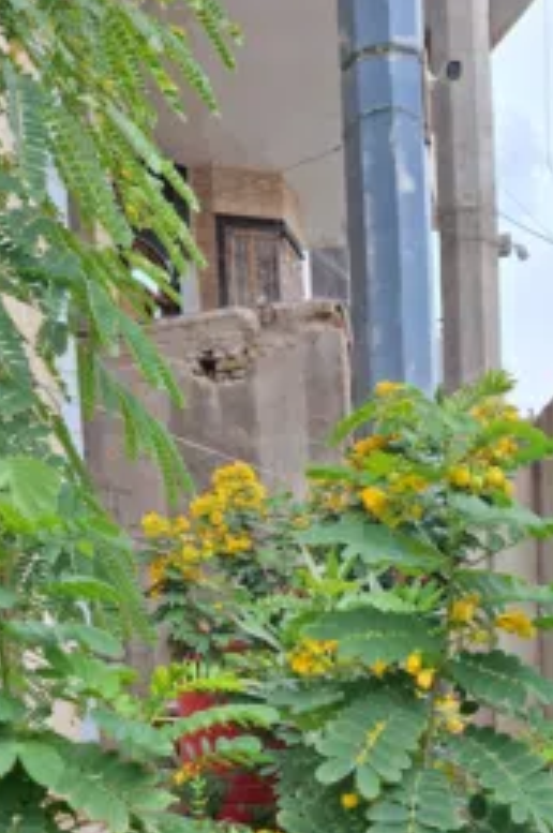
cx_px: 280
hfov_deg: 35.9
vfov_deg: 49.8
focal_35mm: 37
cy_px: 627
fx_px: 855
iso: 40
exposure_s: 1/688
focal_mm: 5.54
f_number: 1.8
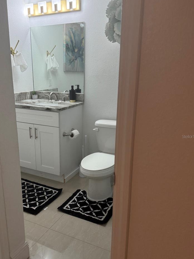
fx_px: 232
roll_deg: +1.4
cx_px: 76
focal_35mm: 31
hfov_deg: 45.2
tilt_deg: -13.2
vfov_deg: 58.3
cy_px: 136
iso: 160
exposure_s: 1/120
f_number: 1.78
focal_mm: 6.76
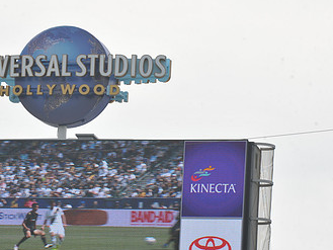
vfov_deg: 4.4
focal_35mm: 339
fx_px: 3262
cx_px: 83
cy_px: 175
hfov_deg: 5.8
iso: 320
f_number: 11
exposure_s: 1/500
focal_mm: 200
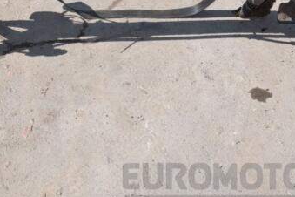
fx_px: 565
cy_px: 60
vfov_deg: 19.6
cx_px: 106
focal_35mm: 69
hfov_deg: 29.1
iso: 800
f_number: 25
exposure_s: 1/200
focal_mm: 26
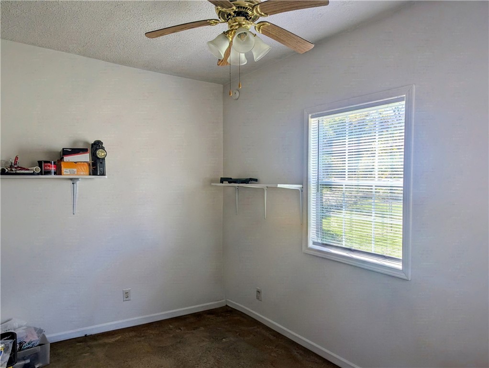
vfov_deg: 56.9
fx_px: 339
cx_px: 244
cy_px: 184
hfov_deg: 71.5
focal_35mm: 24
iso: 39
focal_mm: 6.81
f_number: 1.85
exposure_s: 1/329
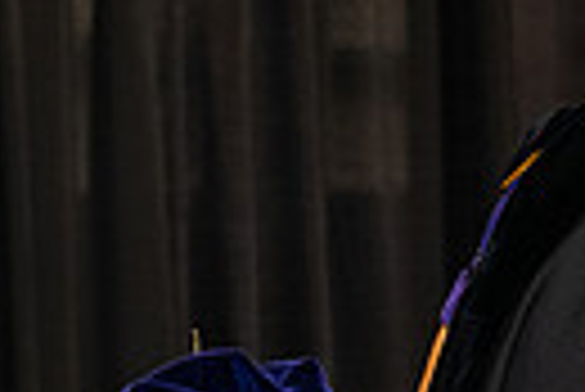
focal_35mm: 313
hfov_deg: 6.4
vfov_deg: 4.4
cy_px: 282
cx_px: 1098
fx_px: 5092
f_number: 5
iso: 2500
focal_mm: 70
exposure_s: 1/200
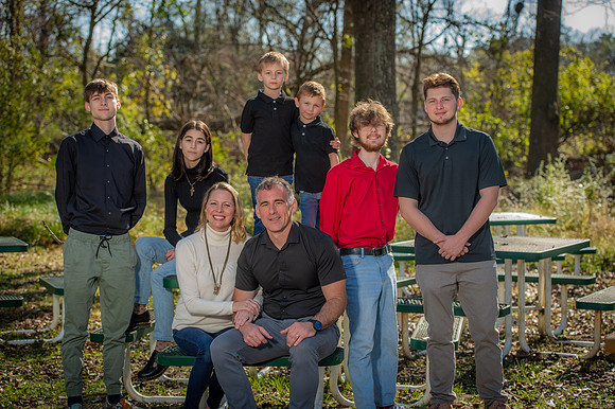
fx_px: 1195
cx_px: 308
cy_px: 204
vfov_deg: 19.4
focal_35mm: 70
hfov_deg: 28.9
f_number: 4
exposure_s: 1/250
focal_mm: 70
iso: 50
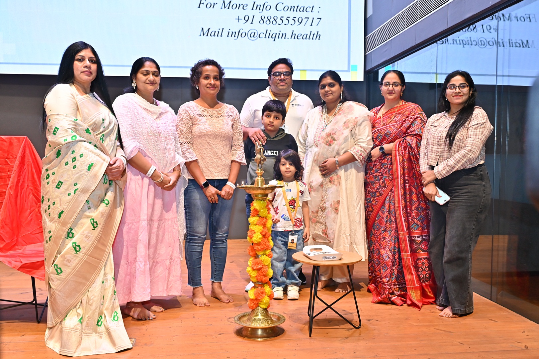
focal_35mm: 34
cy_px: 180
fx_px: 501
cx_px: 270
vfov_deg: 39.4
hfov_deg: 56.5
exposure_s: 1/125
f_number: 7.1
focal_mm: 33.5
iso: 1000
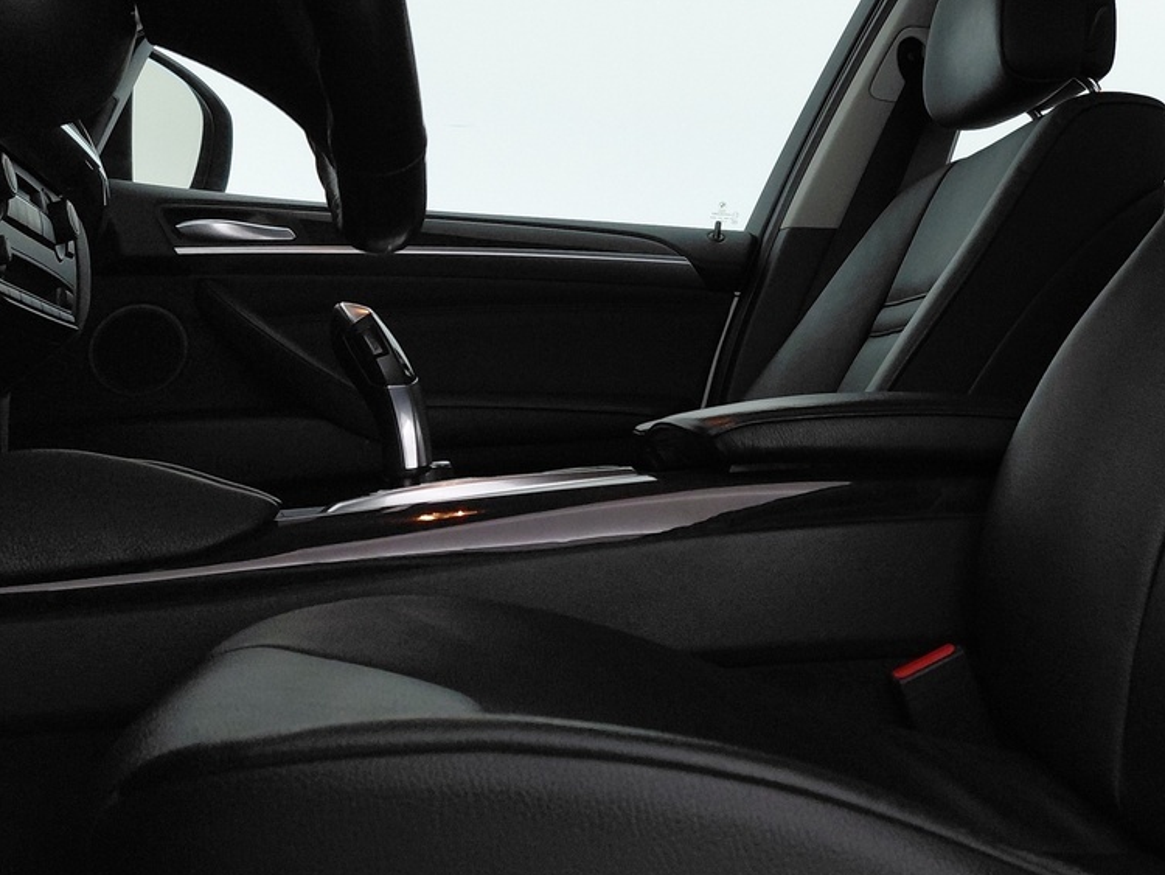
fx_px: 1616
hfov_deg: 38.3
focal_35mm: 48
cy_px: 58
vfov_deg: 28.9
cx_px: 918
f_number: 1.8
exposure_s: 1/60
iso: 200
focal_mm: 4.69
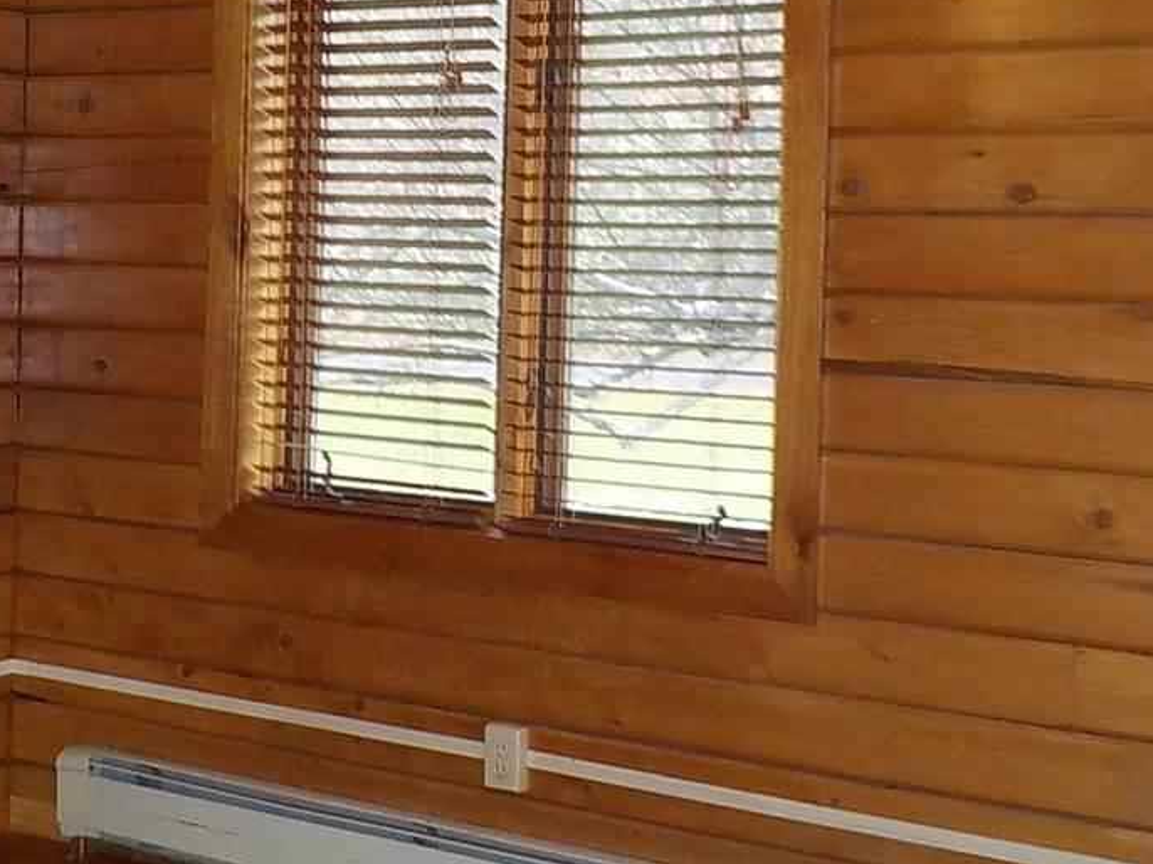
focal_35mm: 56
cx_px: 413
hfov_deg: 34.1
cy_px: 220
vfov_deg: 25.8
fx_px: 1865
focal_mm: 4.1
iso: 280
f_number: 3.3
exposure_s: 1/30
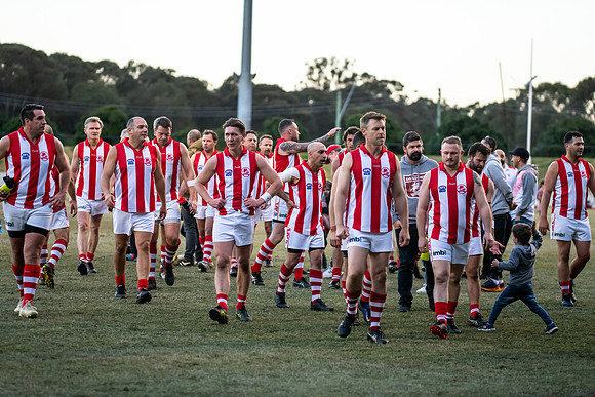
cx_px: 298
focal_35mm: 120
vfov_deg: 11.4
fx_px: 1984
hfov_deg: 17.1
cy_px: 198
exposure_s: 1/1250
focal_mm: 120
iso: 2000
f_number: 2.8
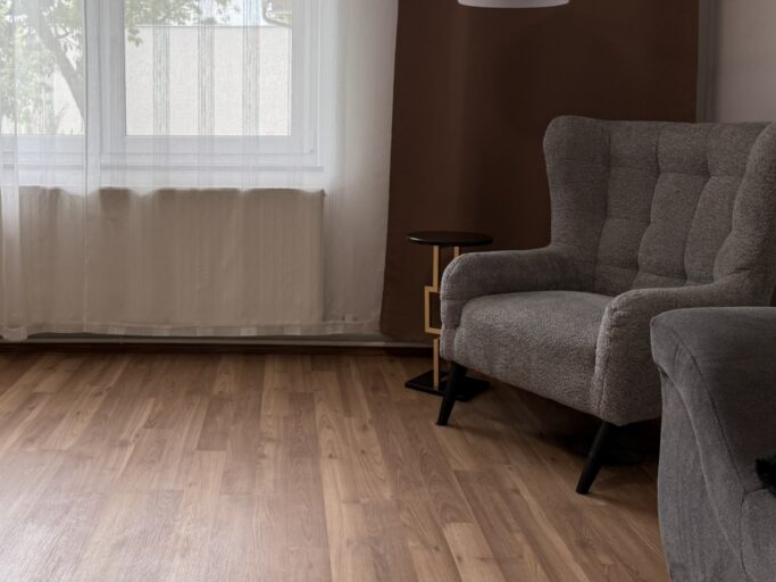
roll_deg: +0.1
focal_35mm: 36
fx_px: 807
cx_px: 256
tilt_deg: -5.2
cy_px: 200
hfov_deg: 50.4
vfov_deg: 39.2
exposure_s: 1/133
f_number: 1.78
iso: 80
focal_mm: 6.76
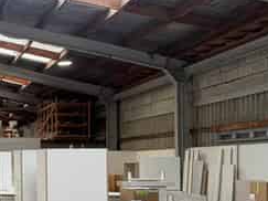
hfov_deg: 25.7
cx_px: -79
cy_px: 145
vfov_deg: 22.4
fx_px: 503
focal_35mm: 65
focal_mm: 6.8
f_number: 1.8
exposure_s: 1/312
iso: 100
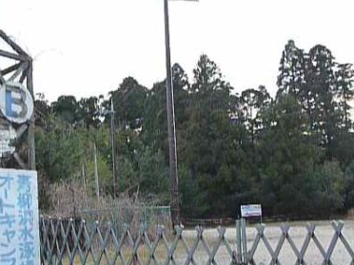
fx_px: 511
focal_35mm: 50
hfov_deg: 37.9
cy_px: 148
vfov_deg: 29.1
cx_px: 128
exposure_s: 1/30
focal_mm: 5.5
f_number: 3.6
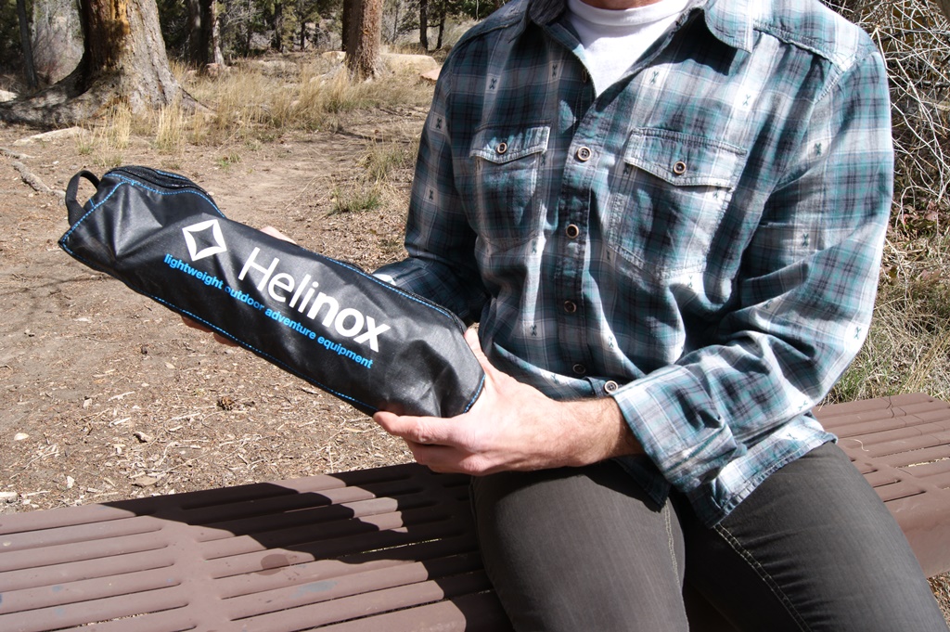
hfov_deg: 57.3
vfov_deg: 39.9
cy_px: 316
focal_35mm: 33
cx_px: 475
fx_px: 870
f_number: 10
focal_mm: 22
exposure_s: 1/100
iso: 100
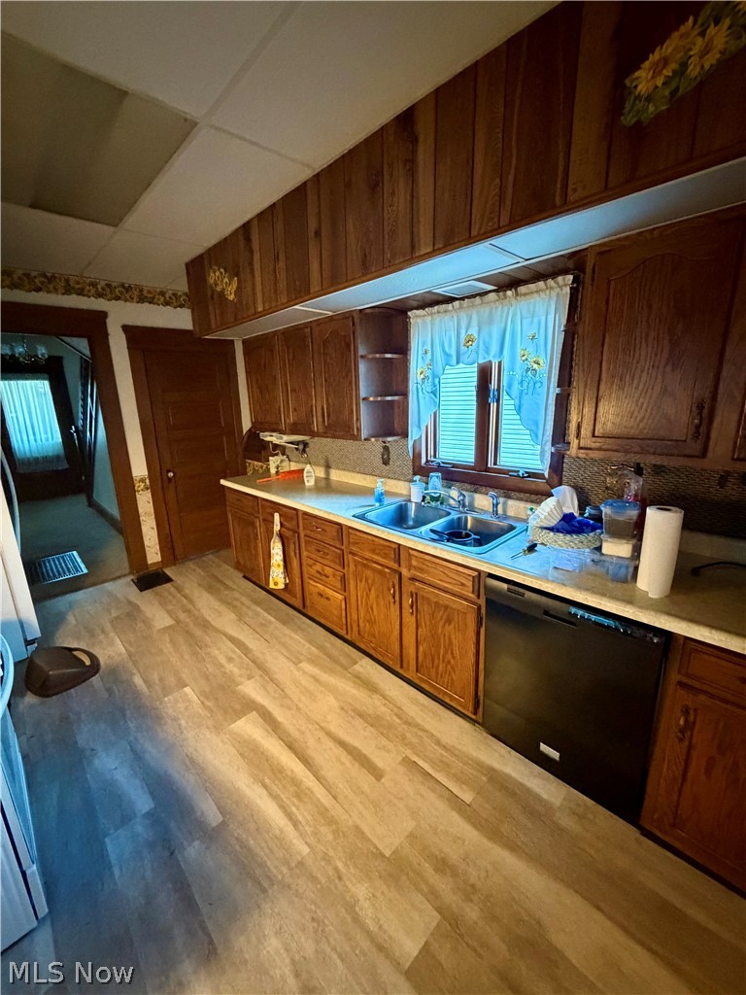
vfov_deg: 102.1
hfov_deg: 85.7
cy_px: 498
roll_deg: +1.3
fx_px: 402
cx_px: 373
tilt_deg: -13.8
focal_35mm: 14
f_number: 2.2
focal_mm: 2.22
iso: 1000
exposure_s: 1/40
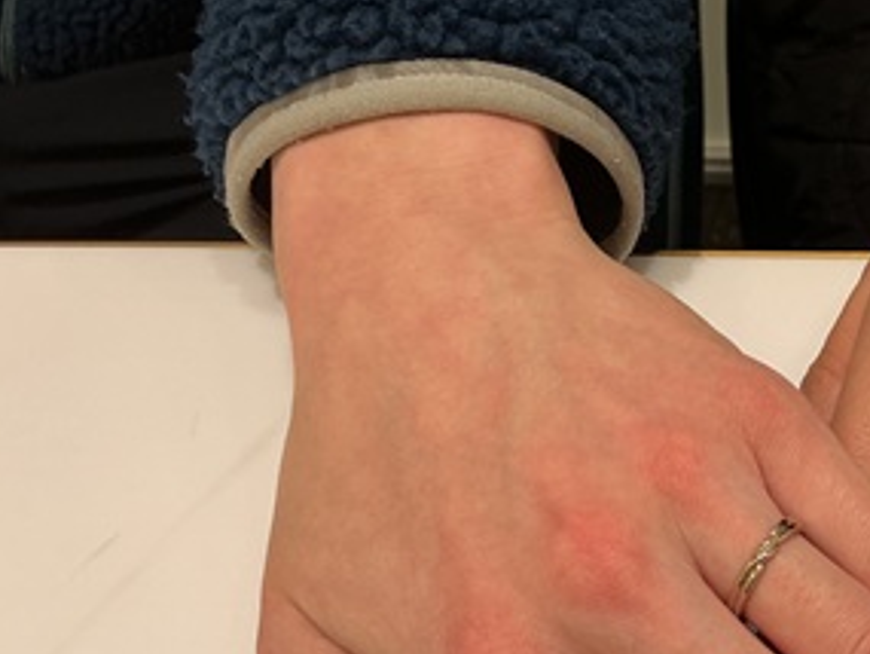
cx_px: 794
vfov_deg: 23.3
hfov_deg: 30.2
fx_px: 1534
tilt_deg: -59.2
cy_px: 614
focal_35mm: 61
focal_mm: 3
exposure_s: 1/148
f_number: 1.8
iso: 20
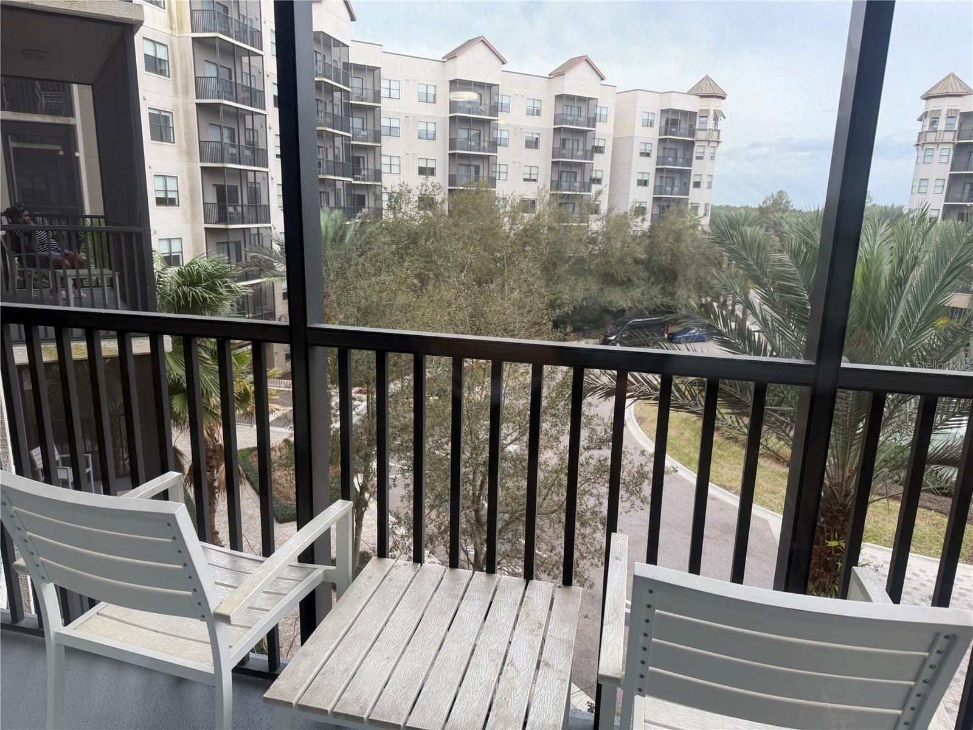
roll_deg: -1.4
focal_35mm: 24
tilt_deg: -13.3
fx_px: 675
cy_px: 365
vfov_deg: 56.8
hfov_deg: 71.6
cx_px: 486
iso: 100
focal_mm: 6.76
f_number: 1.78
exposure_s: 1/136
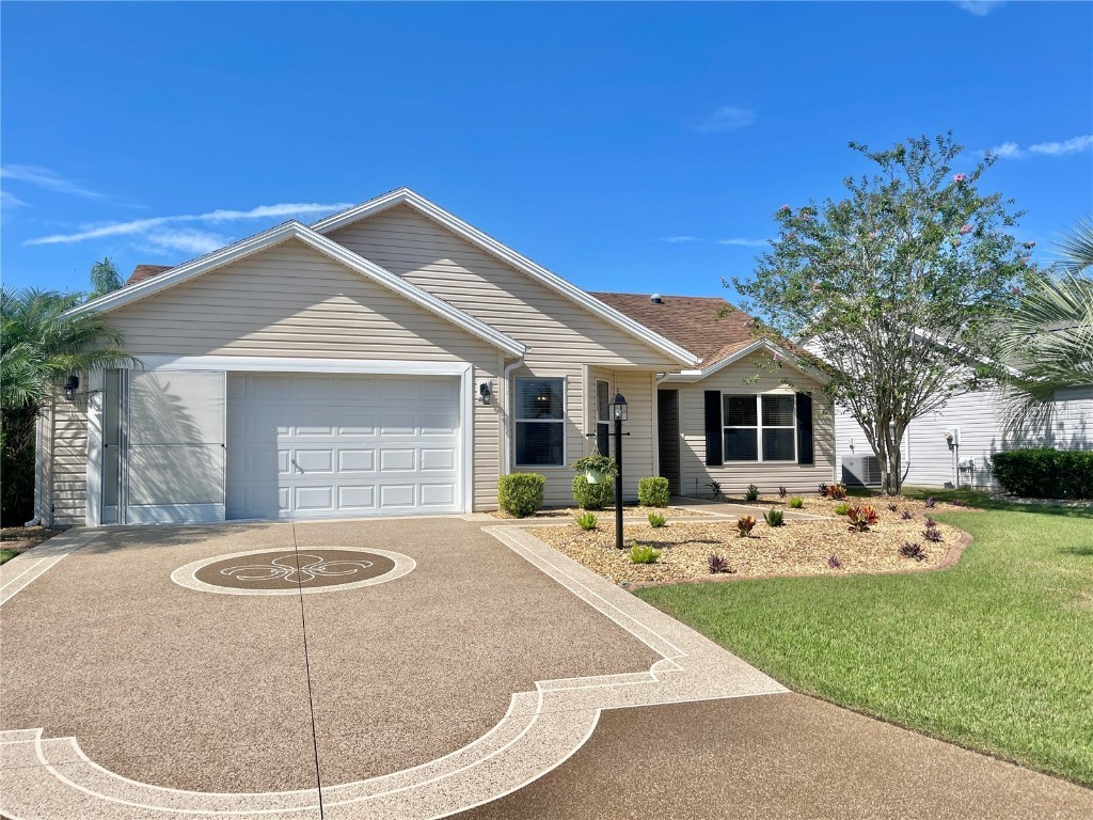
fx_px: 821
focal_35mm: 26
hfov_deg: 67.3
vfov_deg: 53.1
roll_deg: -0.2
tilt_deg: +1.8
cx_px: 546
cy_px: 410
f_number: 1.6
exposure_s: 1/6250
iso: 50
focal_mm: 5.1
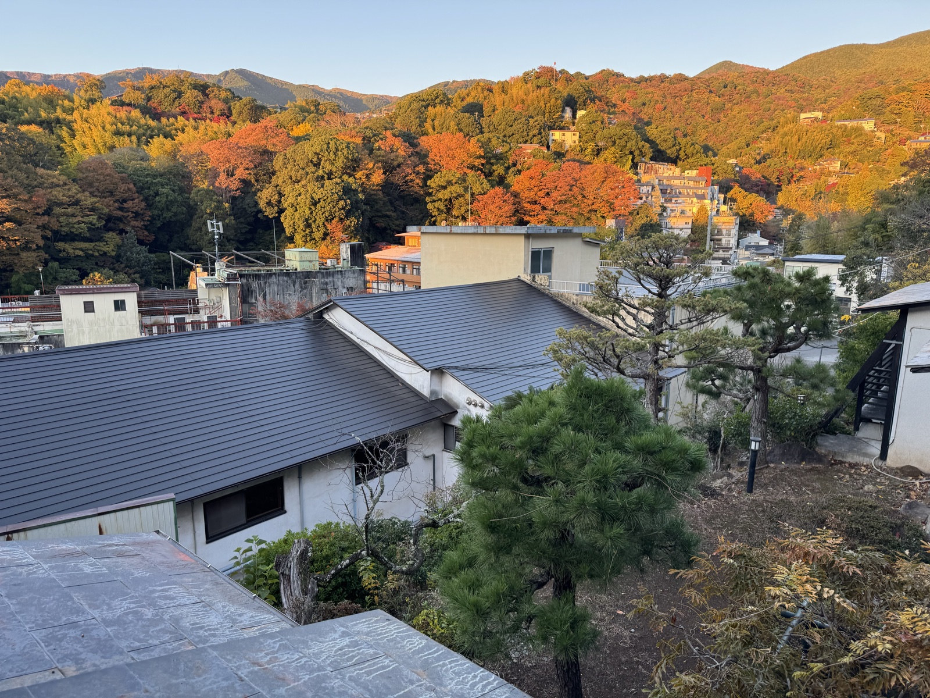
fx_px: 645
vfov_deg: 56.8
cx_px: 465
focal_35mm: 24
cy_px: 349
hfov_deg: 71.6
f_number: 1.78
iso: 64
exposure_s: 1/121
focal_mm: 6.76
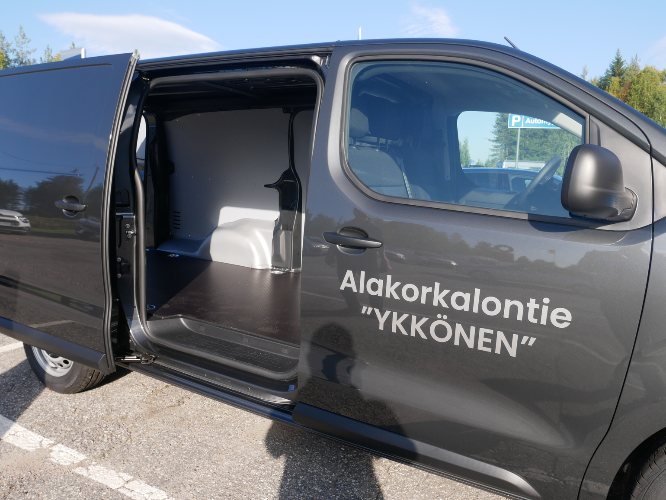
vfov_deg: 51.4
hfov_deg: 65.3
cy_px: 252
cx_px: 327
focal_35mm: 27
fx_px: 519
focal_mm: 13
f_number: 6.3
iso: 200
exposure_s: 1/320
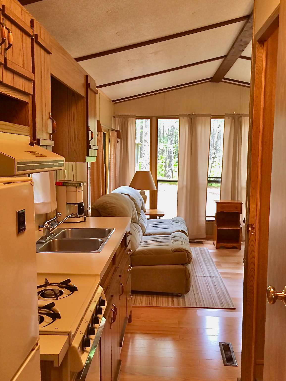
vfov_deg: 56.8
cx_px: 140
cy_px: 187
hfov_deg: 44.2
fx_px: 352
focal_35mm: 32
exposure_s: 1/30
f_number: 2.2
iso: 50
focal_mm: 4.12
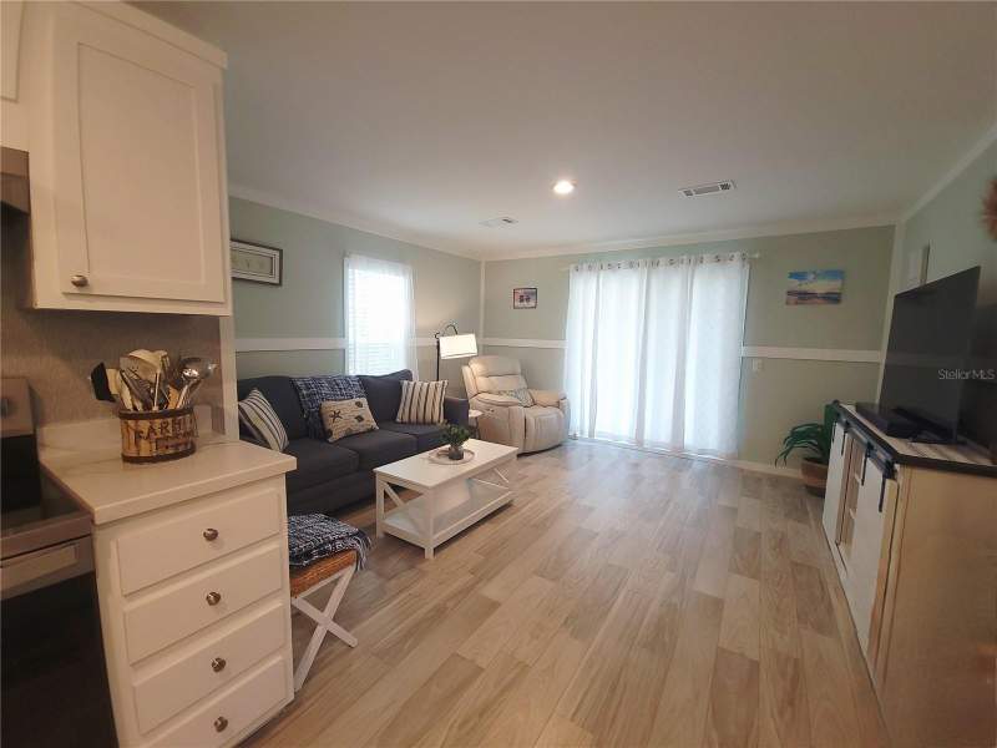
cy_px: 374
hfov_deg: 106.2
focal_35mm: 13
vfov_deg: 89.9
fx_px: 374
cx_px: 498
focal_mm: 2.2
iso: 64
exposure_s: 1/30
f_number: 2.2
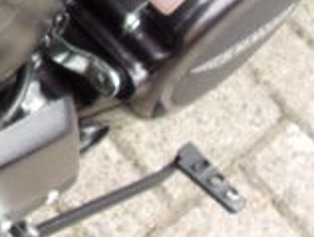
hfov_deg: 17.8
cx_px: -175
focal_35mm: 97
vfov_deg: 14.9
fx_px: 881
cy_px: -28
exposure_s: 1/58
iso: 80
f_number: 3.3
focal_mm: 4.3
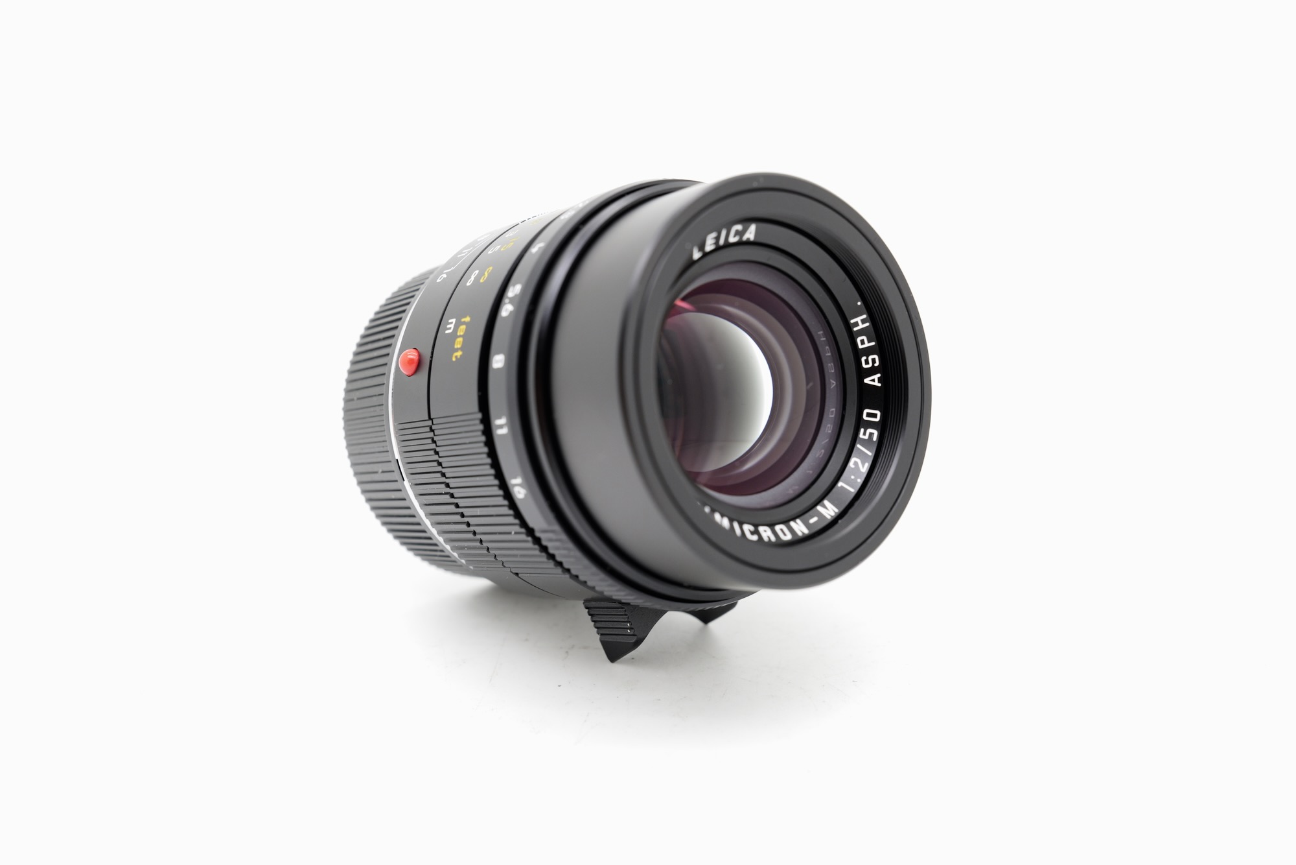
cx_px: 648
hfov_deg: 45.4
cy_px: 432
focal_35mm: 43
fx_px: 1548
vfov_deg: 31.2
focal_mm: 43
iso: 800
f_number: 8
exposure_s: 1/60
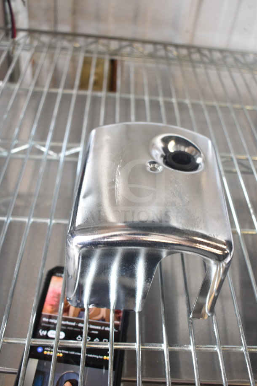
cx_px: 128
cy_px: 193
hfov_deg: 36.9
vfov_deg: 53.1
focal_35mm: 36
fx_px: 385
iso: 450
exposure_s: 1/40
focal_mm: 24
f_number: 4
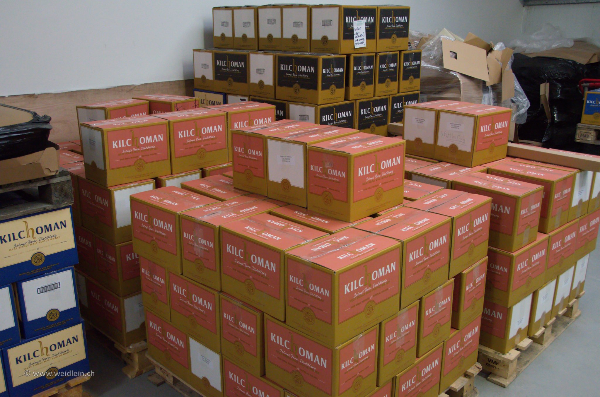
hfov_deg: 53.2
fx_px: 599
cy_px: 198
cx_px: 300
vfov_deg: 36.7
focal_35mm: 36
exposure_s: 1/80
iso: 5600
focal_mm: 24
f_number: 5
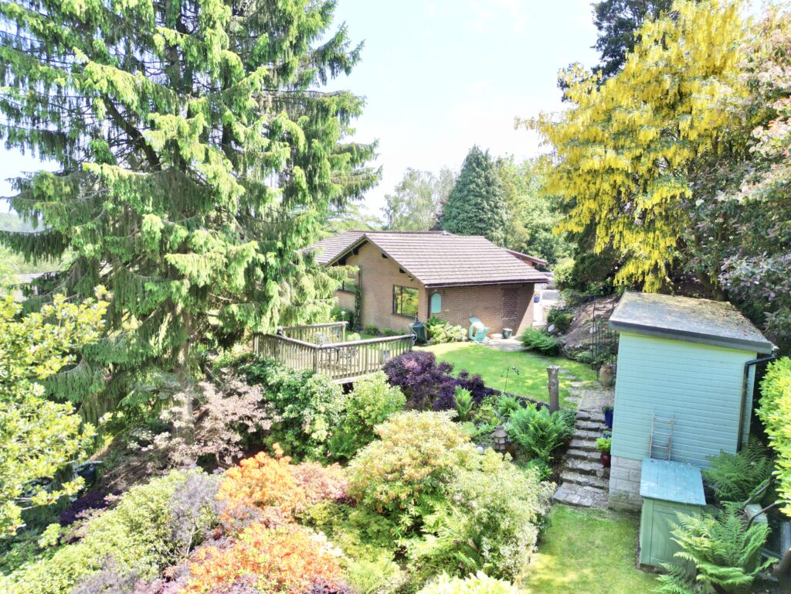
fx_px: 548
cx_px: 396
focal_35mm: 24
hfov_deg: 71.6
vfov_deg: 56.8
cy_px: 297
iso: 100
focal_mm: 6.72
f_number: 1.7
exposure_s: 1/1000
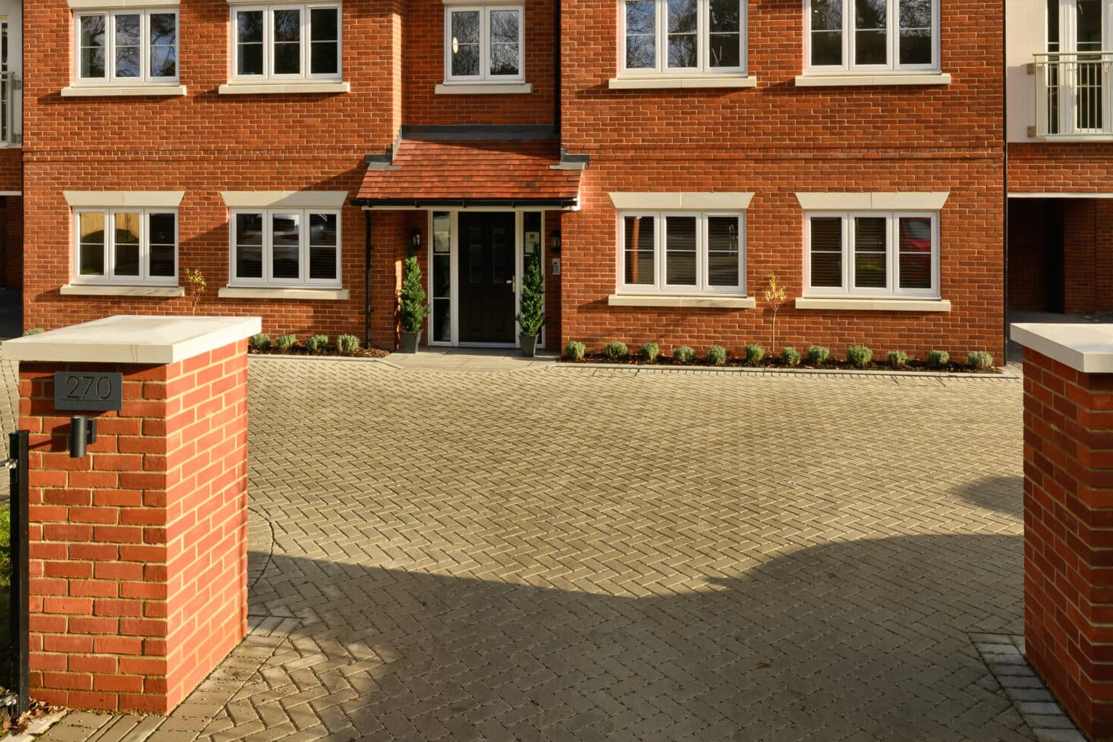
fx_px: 804
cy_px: 136
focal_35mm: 26
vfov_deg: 46.6
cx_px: 593
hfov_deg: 69.3
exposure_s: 1/320
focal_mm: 15
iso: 400
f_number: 10
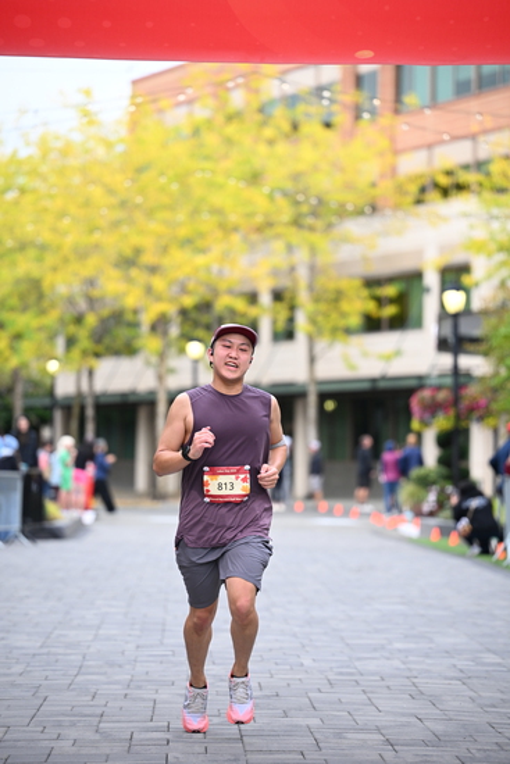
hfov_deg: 10.2
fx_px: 2867
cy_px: 382
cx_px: 255
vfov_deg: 15.2
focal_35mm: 135
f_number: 2.8
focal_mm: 135
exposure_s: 1/1600
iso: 1000
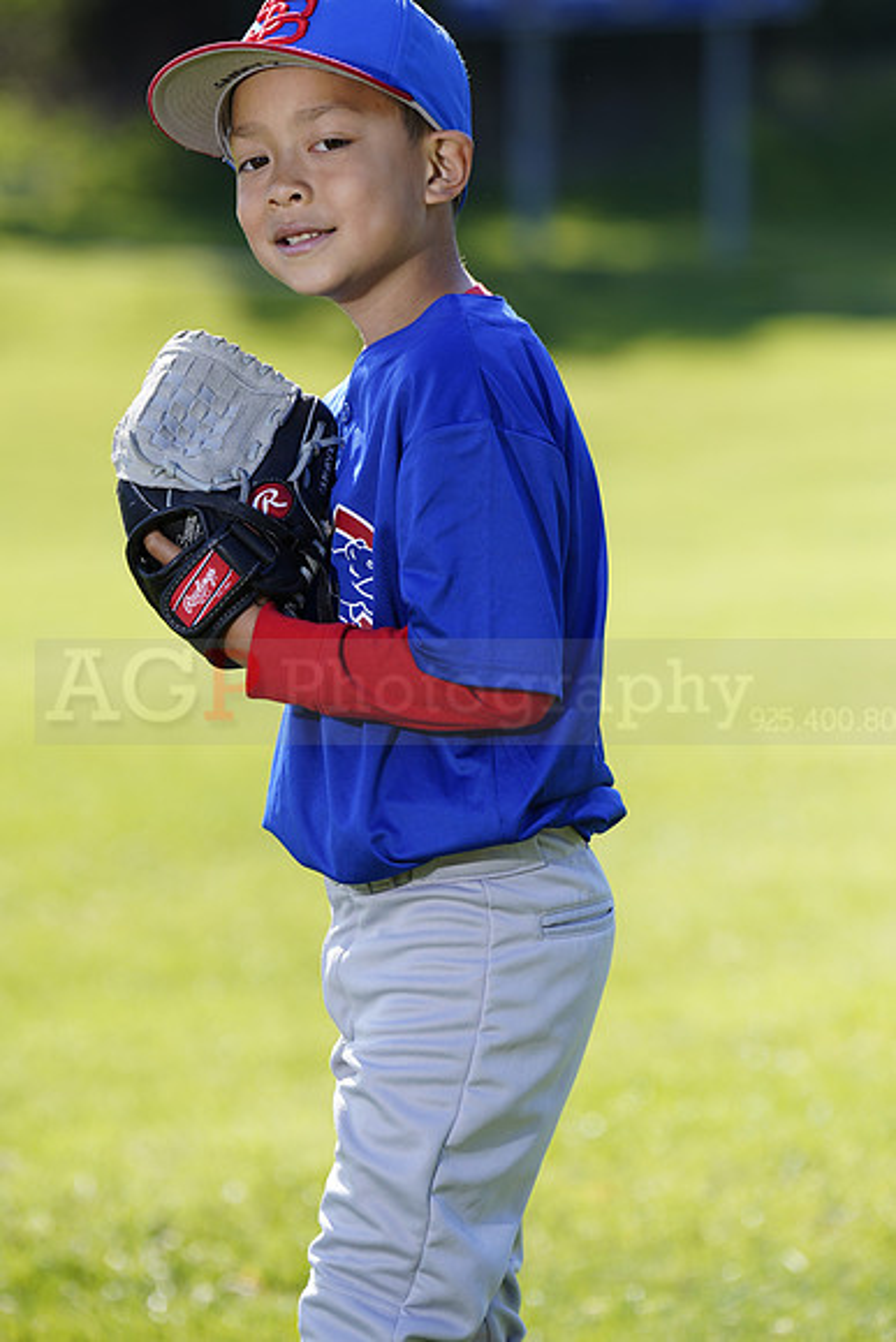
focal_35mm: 200
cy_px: 671
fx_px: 7462
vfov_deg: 10.3
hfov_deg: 6.9
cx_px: 448
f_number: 5
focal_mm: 200
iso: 100
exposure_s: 1/250
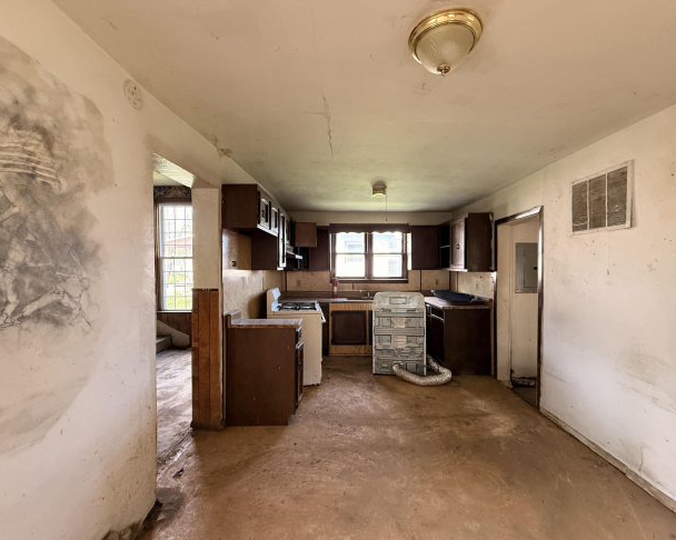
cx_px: 349
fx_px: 300
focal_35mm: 15
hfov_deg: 96.8
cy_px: 269
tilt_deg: -1.1
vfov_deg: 84.0
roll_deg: -0.2
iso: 400
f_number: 2.2
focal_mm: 2.22
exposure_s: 1/60
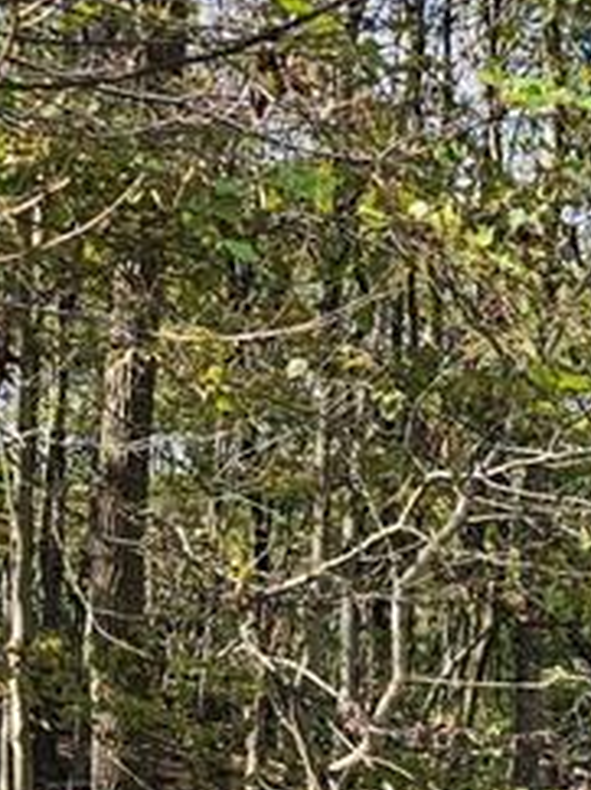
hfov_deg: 18.9
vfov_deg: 25.4
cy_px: 787
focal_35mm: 73
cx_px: 738
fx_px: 1665
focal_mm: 5.4
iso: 25
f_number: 1.8
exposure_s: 1/275
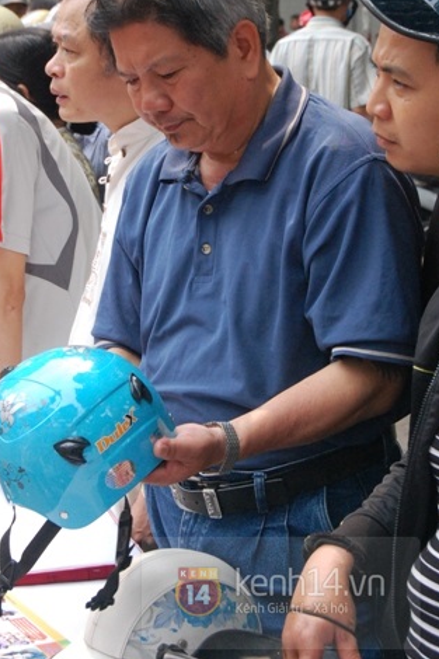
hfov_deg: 15.5
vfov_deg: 23.1
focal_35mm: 88
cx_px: 177
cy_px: 251
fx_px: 1611
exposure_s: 1/400
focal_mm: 46
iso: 1600
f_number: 10
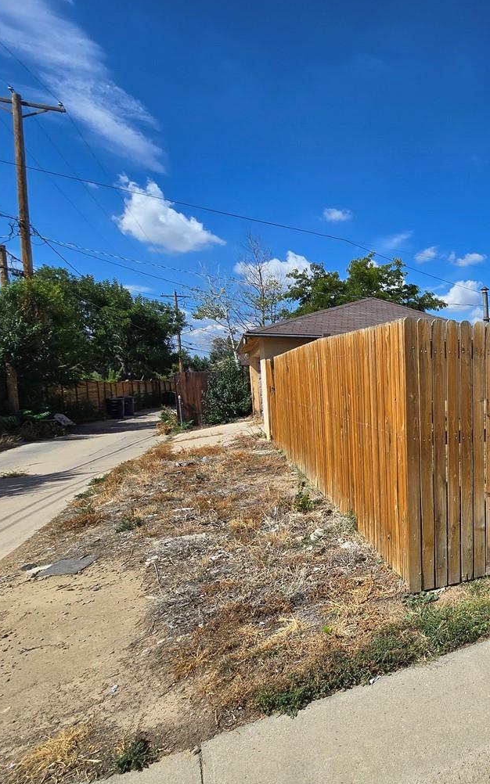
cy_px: 441
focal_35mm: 22
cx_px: 540
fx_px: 470
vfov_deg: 79.3
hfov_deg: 42.9
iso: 50
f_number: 2.2
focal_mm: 2.2
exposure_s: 1/3117
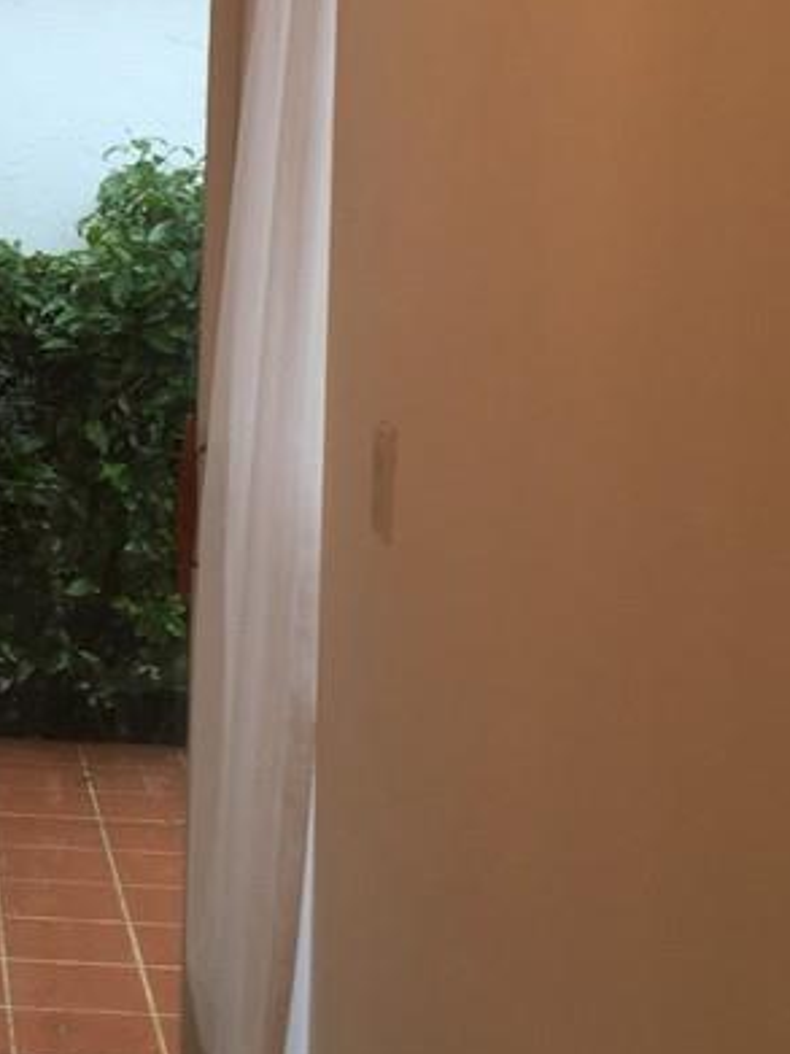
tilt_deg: -4.1
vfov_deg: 25.5
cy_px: 334
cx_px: -202
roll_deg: -1.4
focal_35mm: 76
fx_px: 2314
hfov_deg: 18.2
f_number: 2.2
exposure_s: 1/60
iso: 40
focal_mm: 4.15
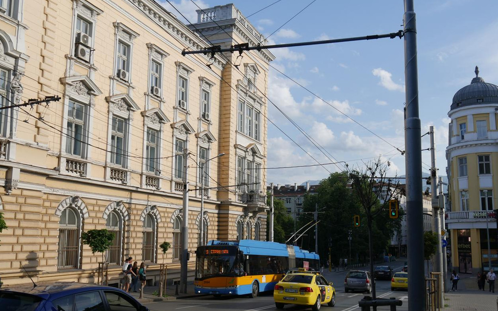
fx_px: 502
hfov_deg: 52.8
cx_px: 255
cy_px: 163
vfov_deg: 34.4
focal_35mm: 37
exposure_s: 1/500
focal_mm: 17
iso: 200
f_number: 6.3
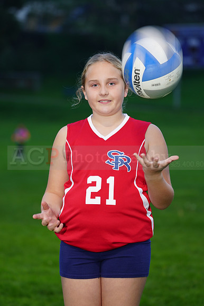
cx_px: 102
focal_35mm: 189
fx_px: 1608
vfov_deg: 10.9
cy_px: 153
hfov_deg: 7.3
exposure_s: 1/25
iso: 320
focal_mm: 189
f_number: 5.6
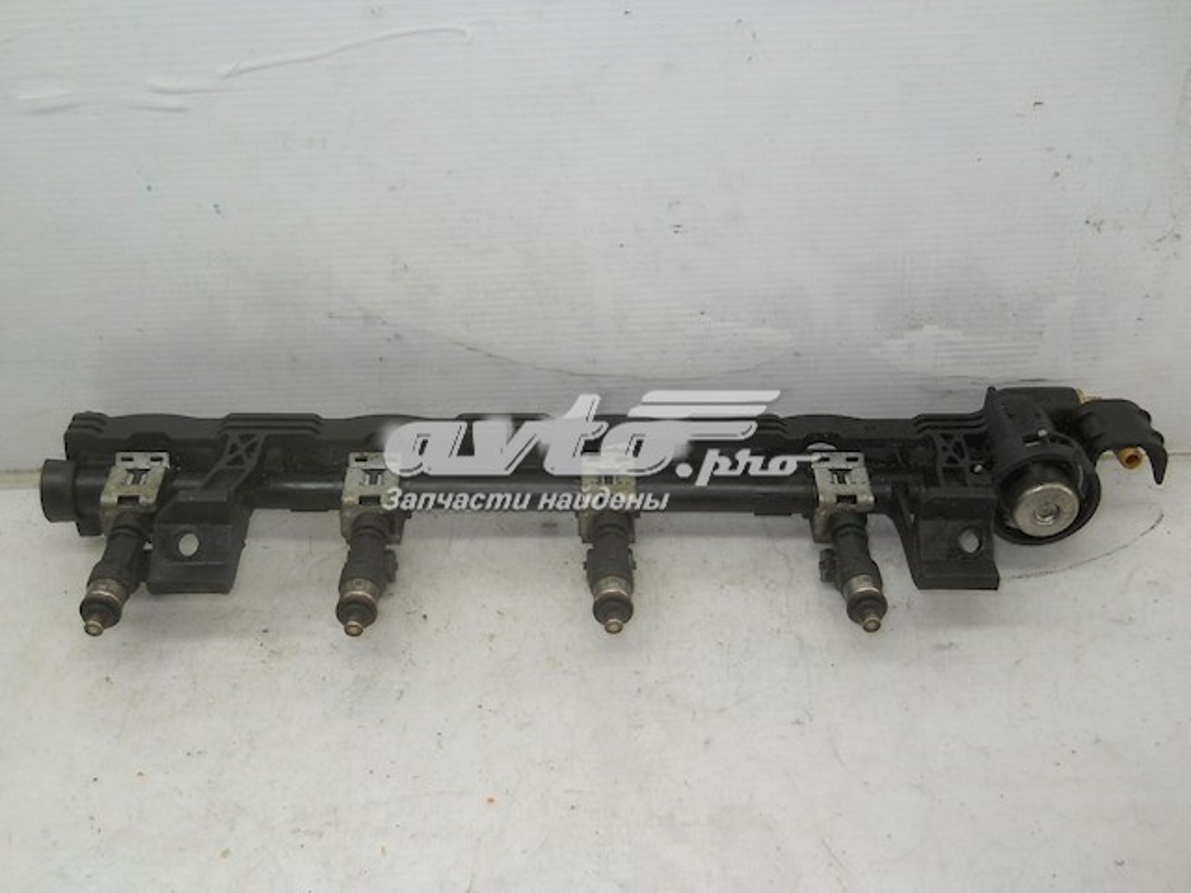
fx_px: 1411
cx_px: 596
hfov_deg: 45.8
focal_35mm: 41
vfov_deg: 35.1
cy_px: 446
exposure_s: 1/40
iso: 80
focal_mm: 6.72
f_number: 3.1
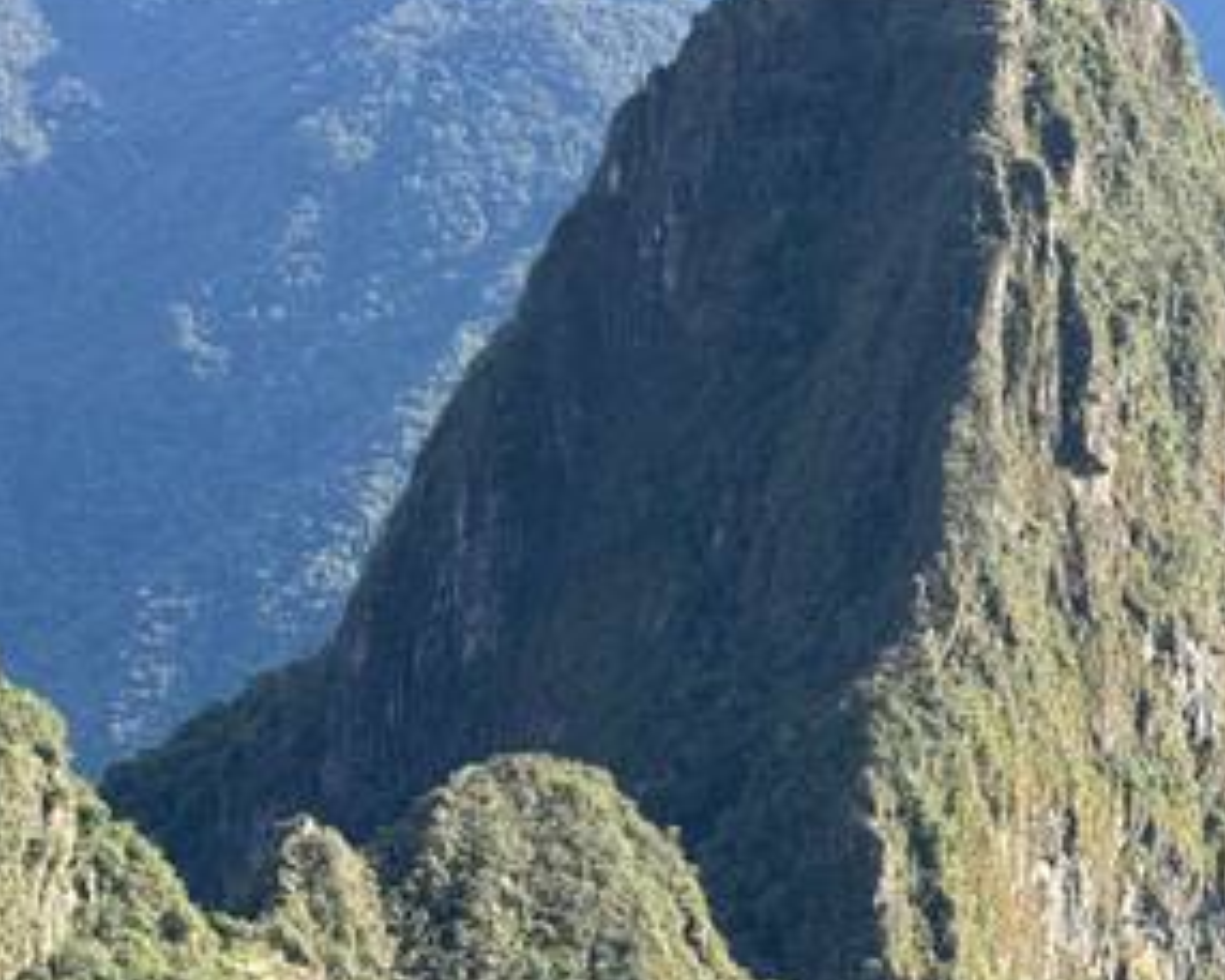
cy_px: 886
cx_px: 1182
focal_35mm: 118
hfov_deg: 16.0
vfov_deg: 13.0
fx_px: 4280
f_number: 1.78
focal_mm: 6.76
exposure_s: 1/1027
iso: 64
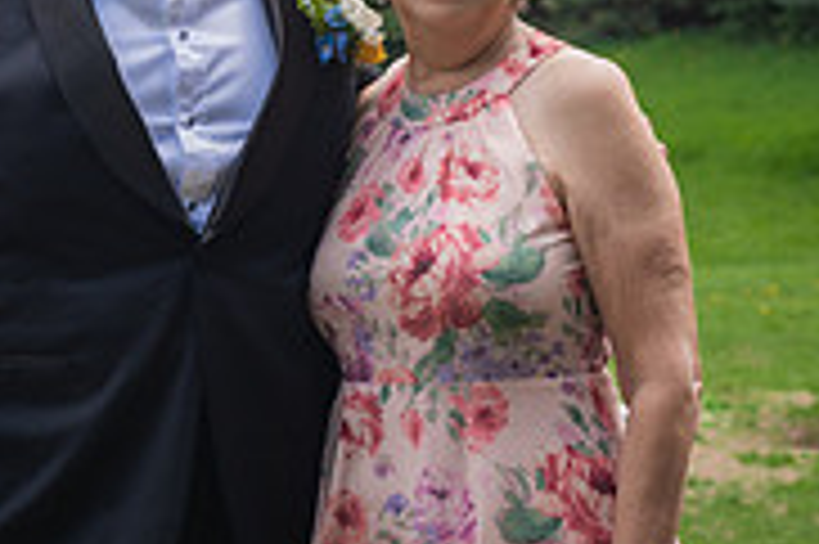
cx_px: -32
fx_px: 3614
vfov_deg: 8.5
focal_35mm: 159
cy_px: -148
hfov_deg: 12.7
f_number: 5
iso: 125
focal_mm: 50
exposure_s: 1/200
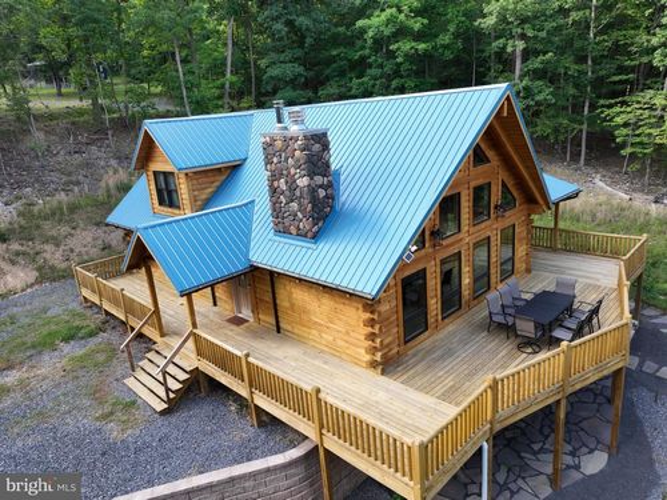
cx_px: 334
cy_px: 250
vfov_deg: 56.8
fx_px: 462
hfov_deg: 71.6
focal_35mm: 24
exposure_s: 1/25
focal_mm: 12.29
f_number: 2.8
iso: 100
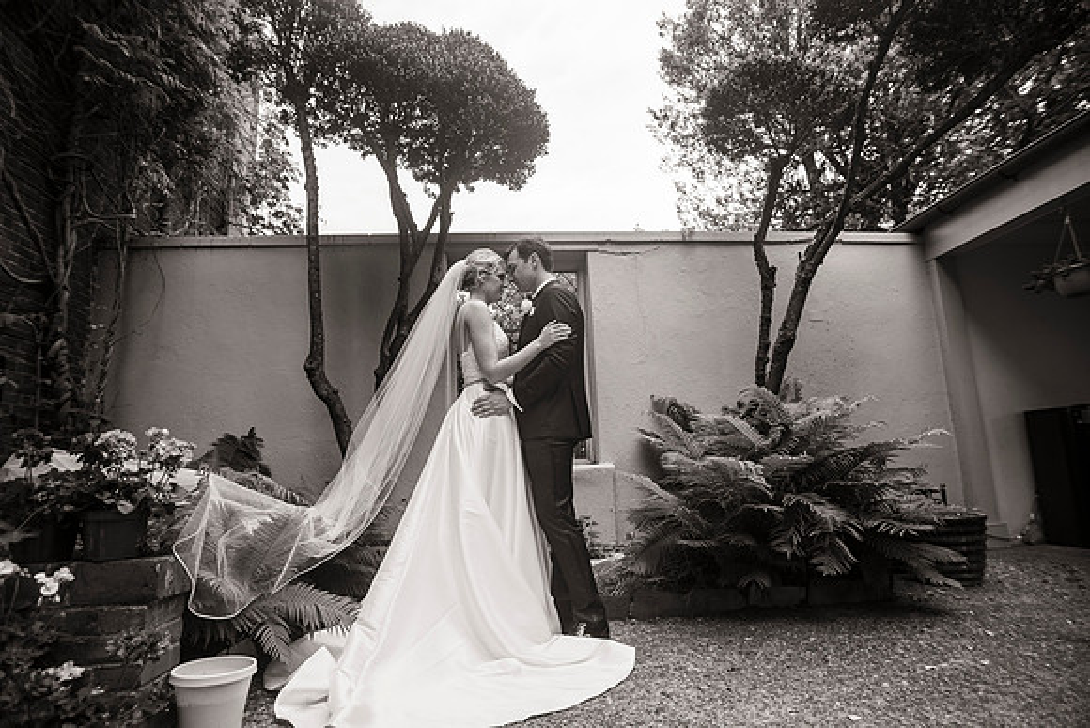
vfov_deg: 62.0
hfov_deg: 84.0
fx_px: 606
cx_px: 545
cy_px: 364
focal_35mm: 20
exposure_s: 1/160
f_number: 3.5
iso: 400
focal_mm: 20
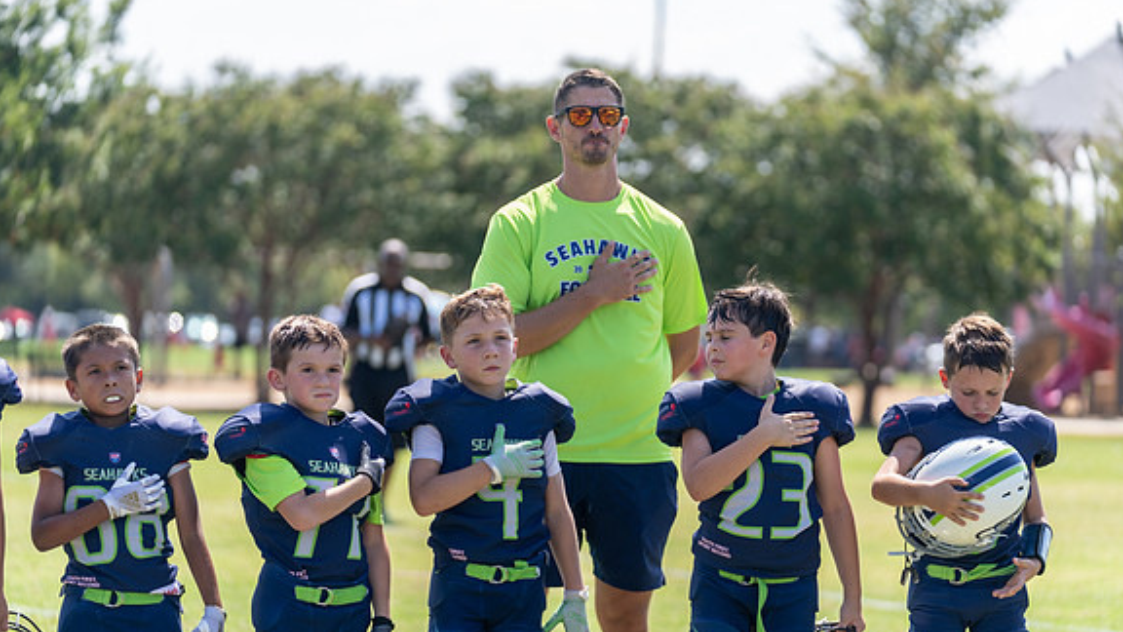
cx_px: 600
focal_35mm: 143
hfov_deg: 15.0
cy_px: 361
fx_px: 4258
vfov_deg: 8.5
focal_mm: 127
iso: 100
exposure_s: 1/800
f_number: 2.8
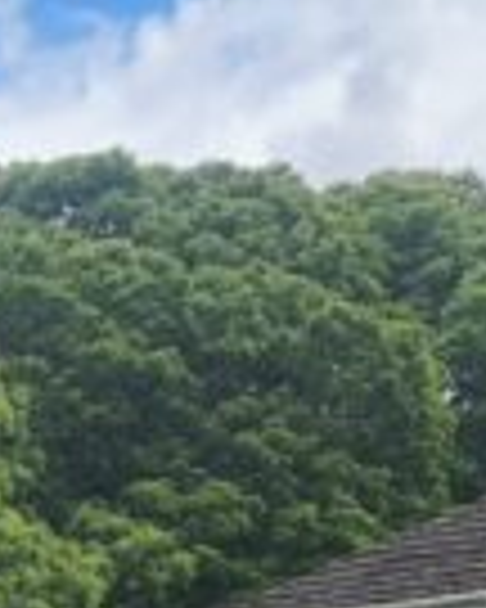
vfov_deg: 9.1
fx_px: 3470
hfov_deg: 7.3
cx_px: -855
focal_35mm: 193
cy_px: 1437
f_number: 1.8
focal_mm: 5.4
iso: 50
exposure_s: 1/2072
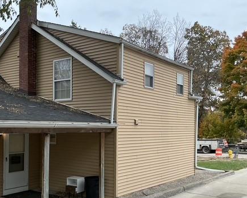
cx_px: 114
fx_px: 293
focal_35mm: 40
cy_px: 124
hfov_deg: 45.7
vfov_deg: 37.1
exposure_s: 1/227
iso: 25
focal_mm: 3
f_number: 1.8
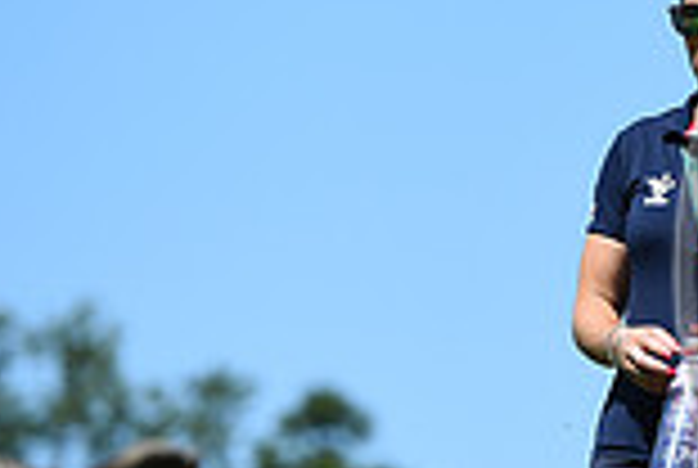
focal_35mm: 672
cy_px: 212
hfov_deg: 3.1
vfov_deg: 2.1
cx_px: 1090
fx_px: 13054
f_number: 5
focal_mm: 180
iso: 100
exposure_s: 1/1000
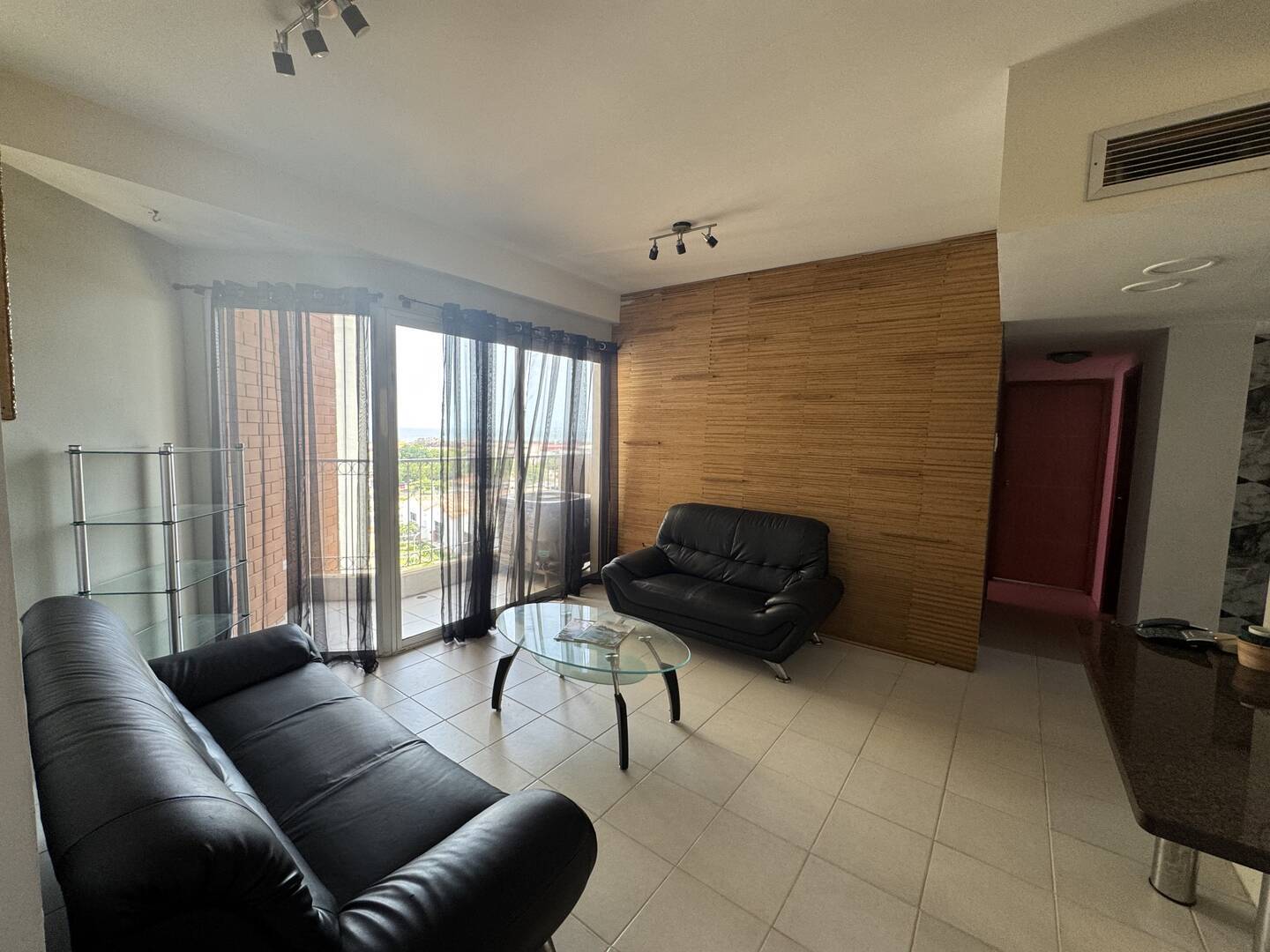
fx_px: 514
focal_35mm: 14
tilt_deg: -5.1
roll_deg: -1.9
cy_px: 476
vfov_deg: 85.7
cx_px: 635
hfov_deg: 102.1
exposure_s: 1/120
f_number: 2.2
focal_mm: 2.22
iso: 100
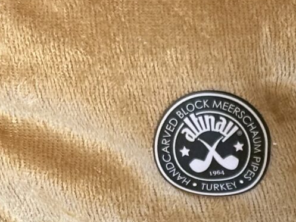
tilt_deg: -25.4
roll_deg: +2.0
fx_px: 2113
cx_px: 453
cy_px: 281
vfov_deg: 6.0
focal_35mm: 247
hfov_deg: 7.9
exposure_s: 1/439
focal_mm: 6.86
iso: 64
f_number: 1.78
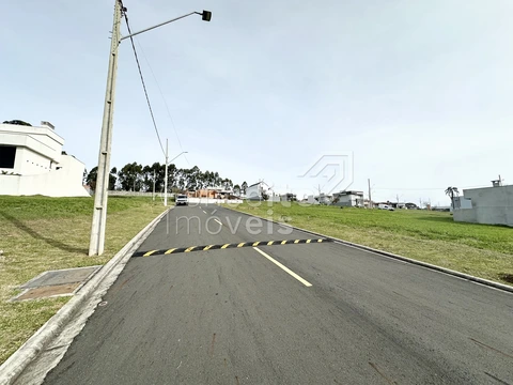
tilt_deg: +7.3
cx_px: 256
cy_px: 192
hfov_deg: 102.1
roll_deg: +0.9
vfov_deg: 85.7
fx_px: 207
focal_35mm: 14
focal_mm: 2.22
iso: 40
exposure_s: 1/2353
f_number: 2.2
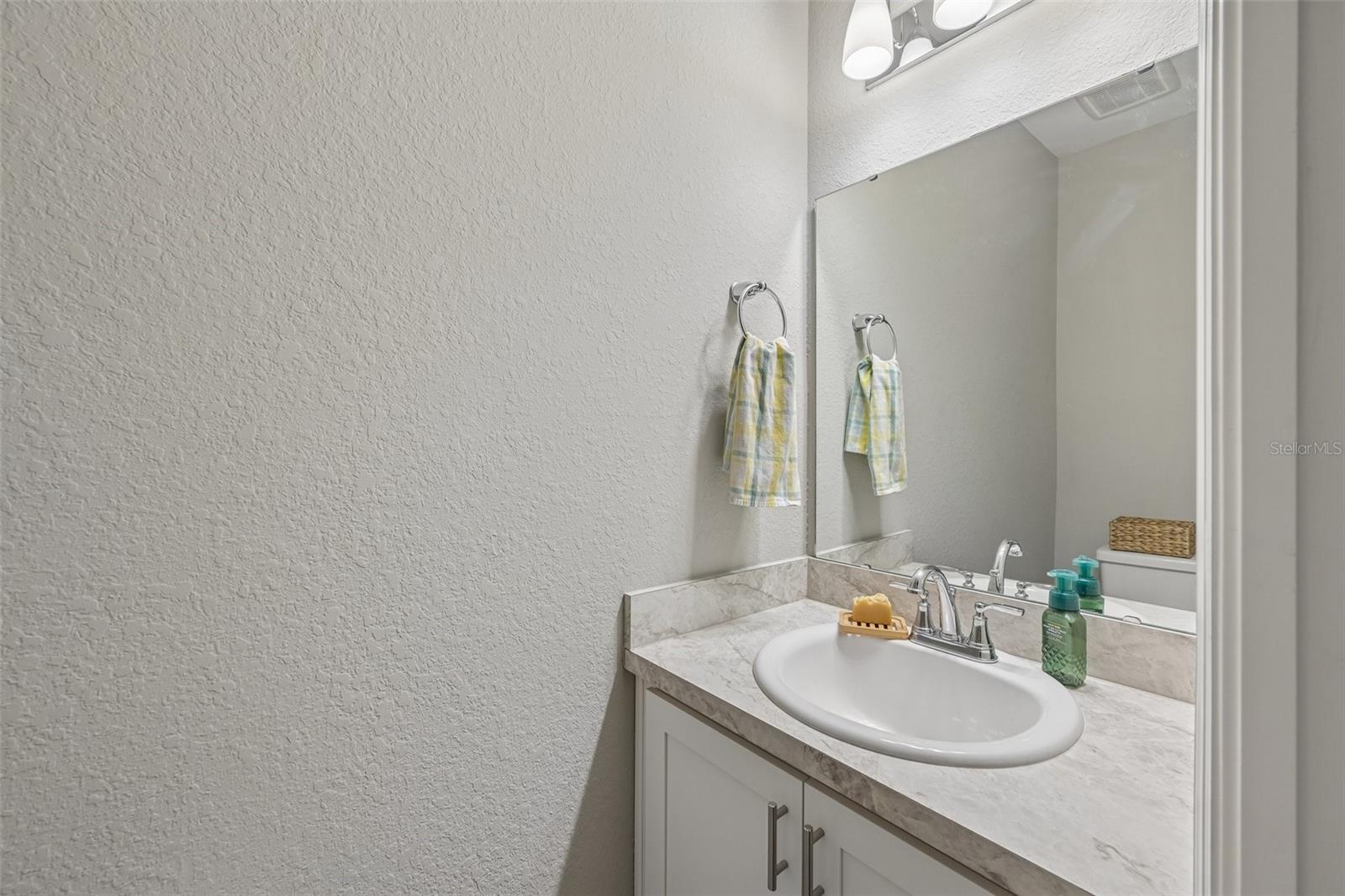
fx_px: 523
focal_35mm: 14
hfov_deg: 104.3
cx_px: 672
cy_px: 448
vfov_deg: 81.2
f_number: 8
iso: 400
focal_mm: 14
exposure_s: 1/20
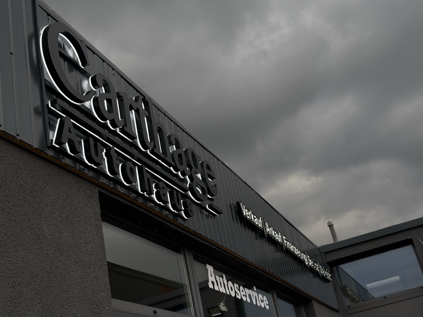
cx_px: 212
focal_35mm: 48
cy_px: 158
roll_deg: +11.6
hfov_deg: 39.7
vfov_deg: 30.3
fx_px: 587
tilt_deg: +23.6
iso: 64
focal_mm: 6.76
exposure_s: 1/415
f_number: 1.78
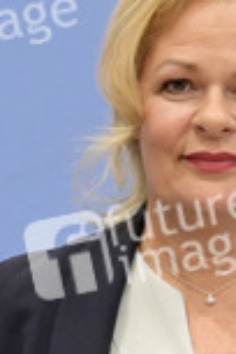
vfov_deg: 13.3
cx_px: 211
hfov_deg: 9.0
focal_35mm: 152
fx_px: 1495
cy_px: 361
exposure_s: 1/320
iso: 5000
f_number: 6.3
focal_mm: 58
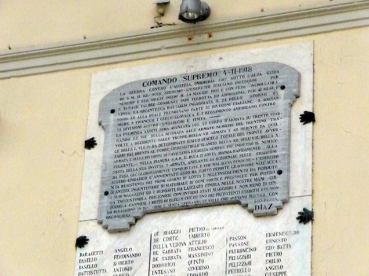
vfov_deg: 9.4
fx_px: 1684
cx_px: 184
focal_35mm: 158
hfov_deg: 12.5
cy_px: 138
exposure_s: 1/1600
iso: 1600
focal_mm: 27.1
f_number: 11
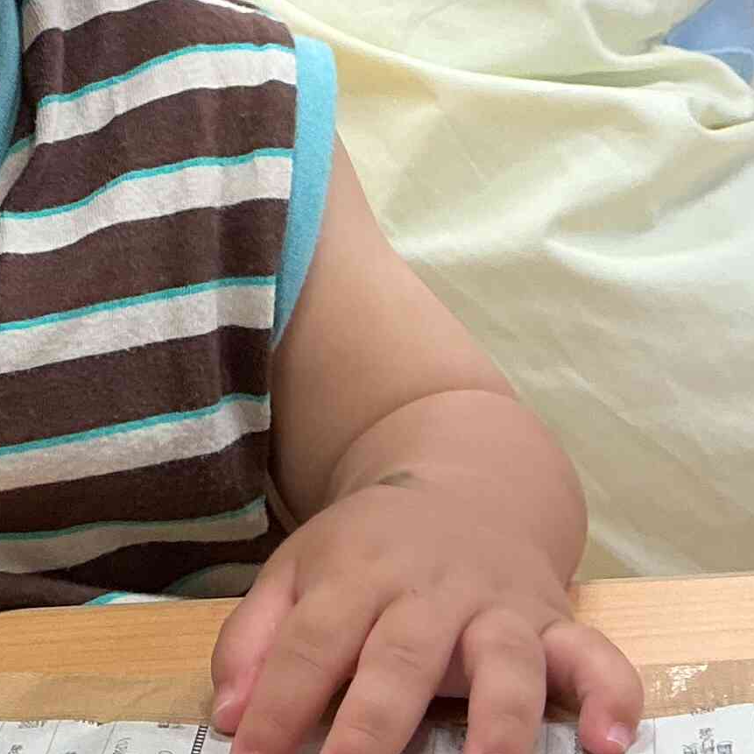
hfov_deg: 13.5
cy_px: 328
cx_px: -433
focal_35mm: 120
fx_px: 2957
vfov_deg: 14.5
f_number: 1.8
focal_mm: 3
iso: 64
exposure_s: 1/120
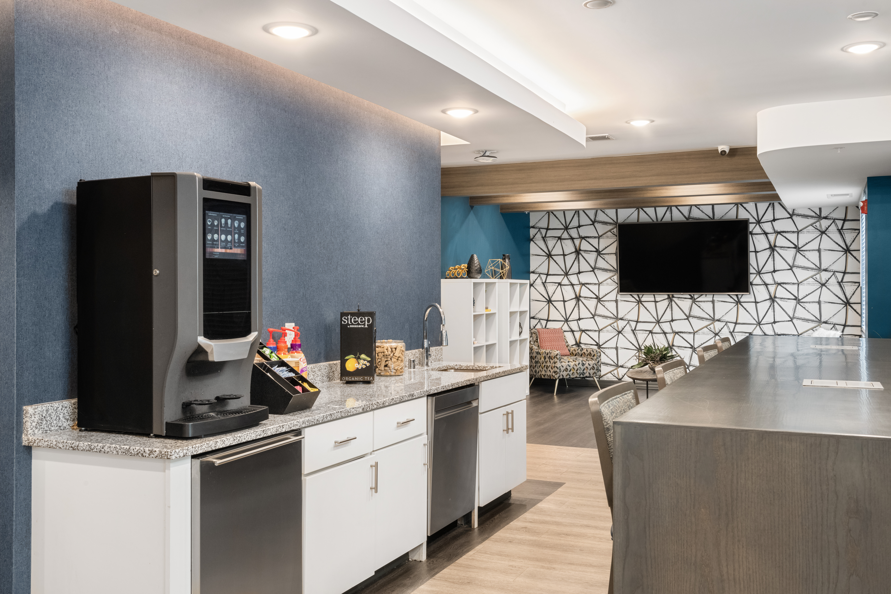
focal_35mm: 35
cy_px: 297
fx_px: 866
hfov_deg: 54.4
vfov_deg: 37.9
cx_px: 446
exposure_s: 1
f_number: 11
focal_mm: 35
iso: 800
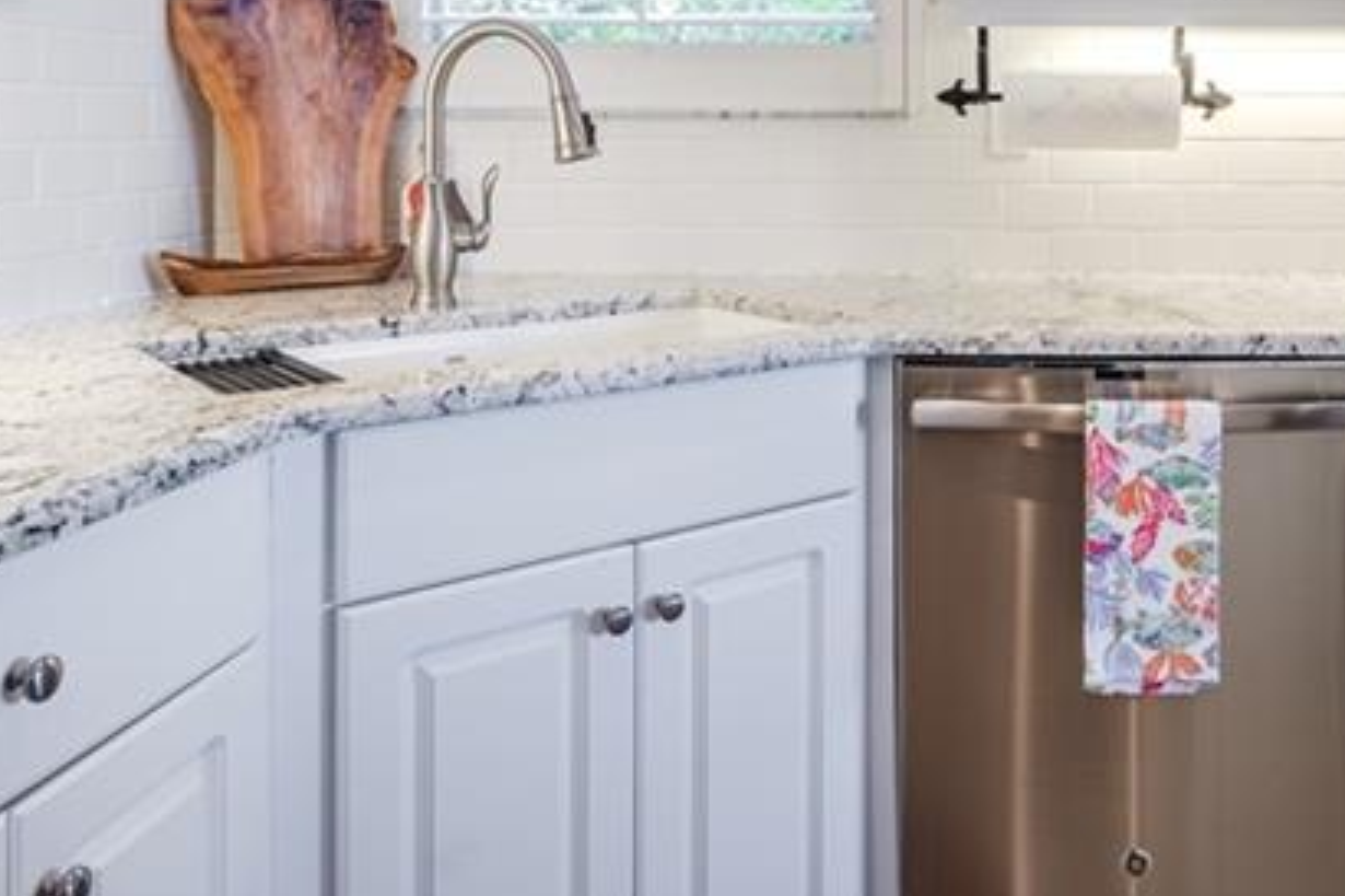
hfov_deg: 49.2
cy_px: 95
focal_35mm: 35
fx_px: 1307
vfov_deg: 35.6
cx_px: 1184
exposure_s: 1/320
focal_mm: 14
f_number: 9
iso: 400
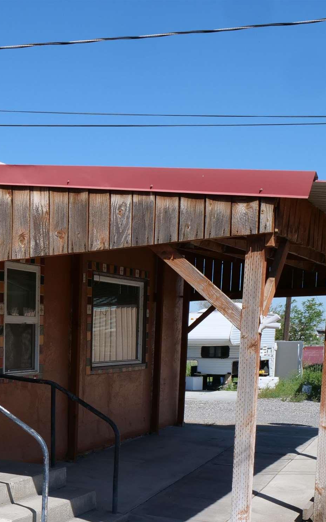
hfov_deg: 22.9
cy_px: 402
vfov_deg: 40.4
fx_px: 682
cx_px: -133
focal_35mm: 48
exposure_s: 1/500
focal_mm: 11
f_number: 7.1
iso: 200
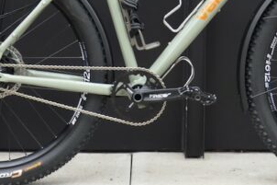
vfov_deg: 12.0
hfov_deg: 18.2
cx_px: 175
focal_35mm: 112
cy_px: -22
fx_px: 861
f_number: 3.9
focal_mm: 15.9
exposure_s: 1/80
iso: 500
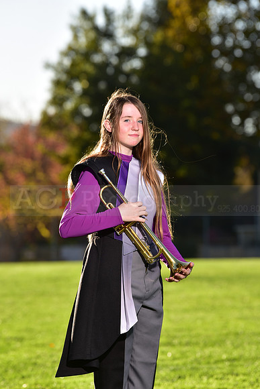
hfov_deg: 6.9
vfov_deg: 10.3
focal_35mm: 200
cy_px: 194
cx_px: 130
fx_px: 2165
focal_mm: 200
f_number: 5.6
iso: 80
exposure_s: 1/250
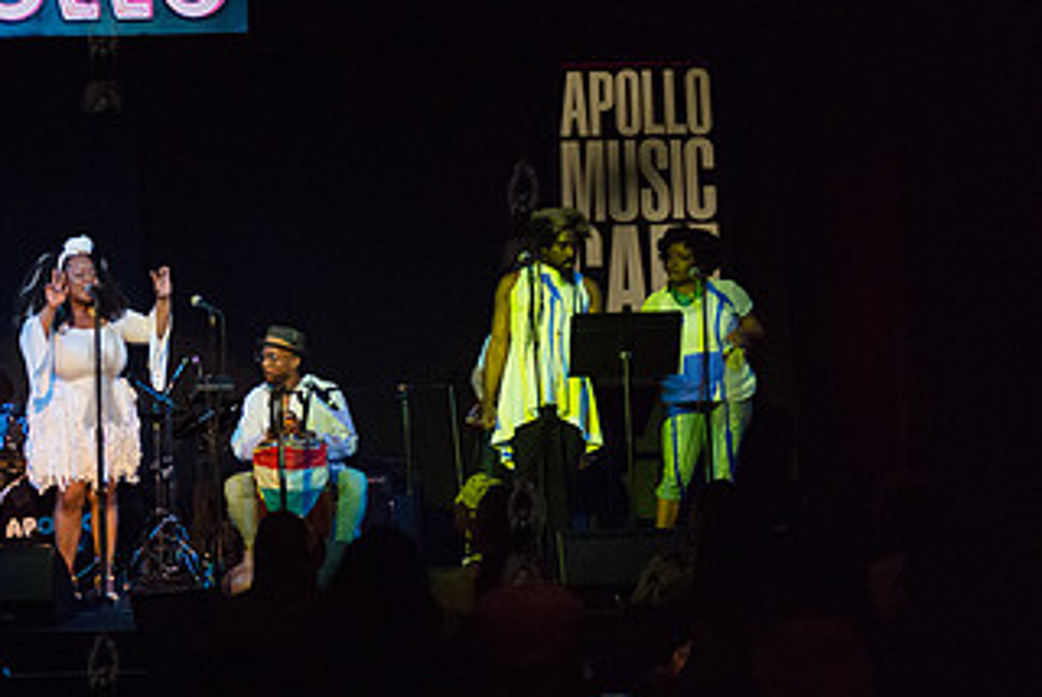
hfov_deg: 22.8
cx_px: 101
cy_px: 370
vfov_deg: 15.7
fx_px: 2520
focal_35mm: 87
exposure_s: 1/250
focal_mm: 48
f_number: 2.8
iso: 4000
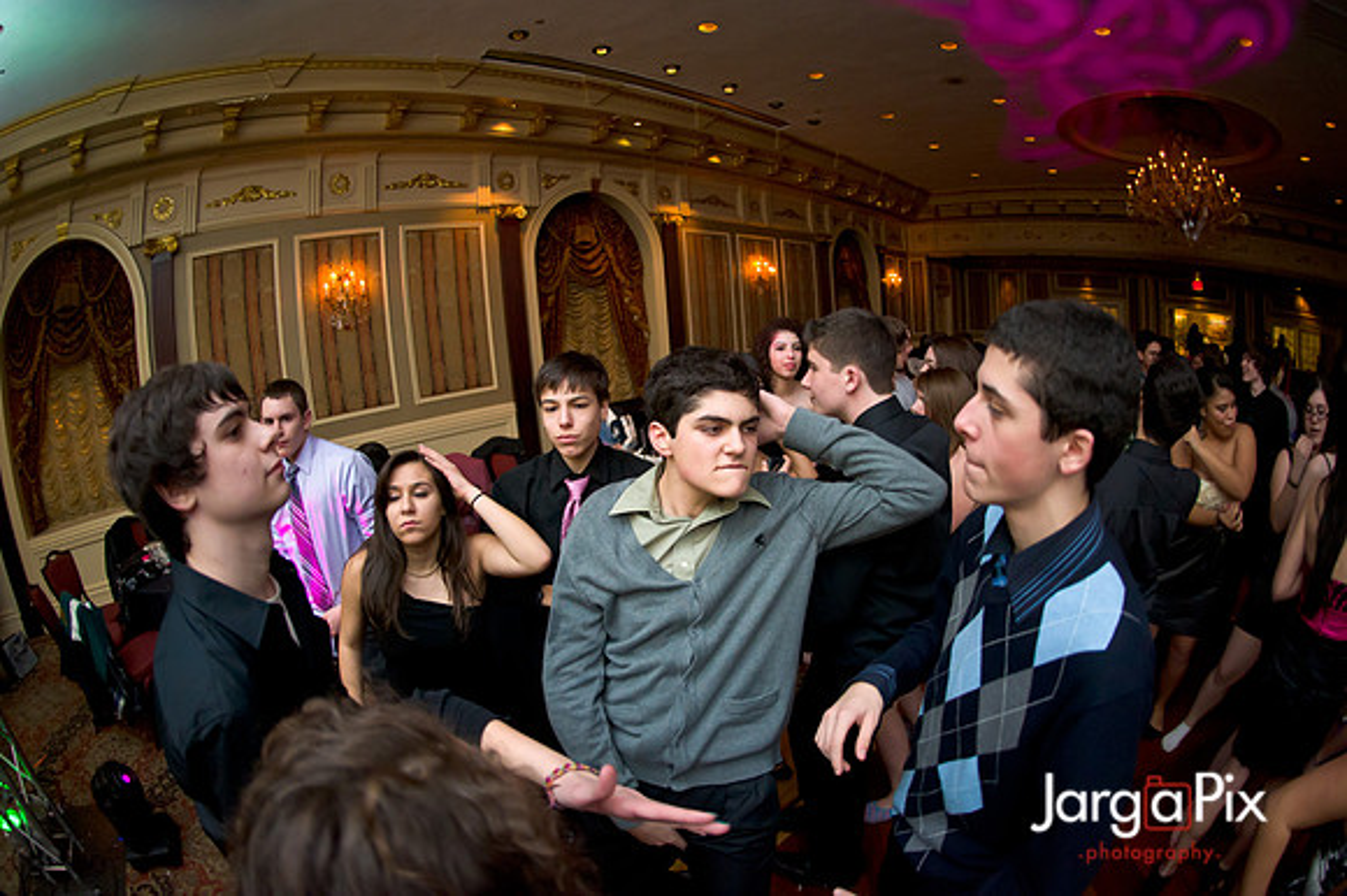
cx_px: 674
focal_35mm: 16
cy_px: 448
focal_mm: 16
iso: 3200
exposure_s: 1/125
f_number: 3.2
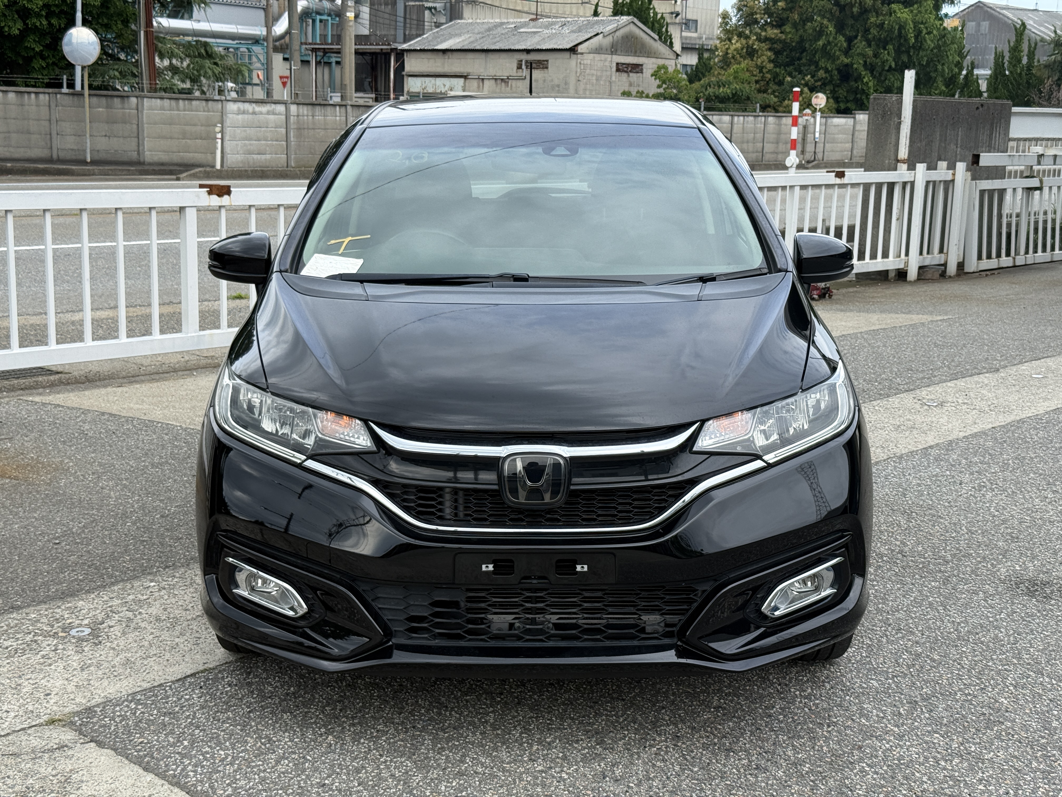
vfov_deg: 30.3
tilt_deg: -10.5
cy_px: 398
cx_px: 531
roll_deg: -2.0
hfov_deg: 39.7
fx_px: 1473
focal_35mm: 48
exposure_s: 1/1543
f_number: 1.78
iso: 80
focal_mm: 6.76
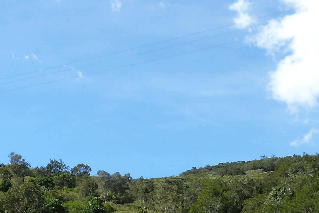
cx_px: 73
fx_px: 620
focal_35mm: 70
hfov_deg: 28.3
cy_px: 261
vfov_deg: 18.4
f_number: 4
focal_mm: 4.1
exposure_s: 1/400
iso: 80
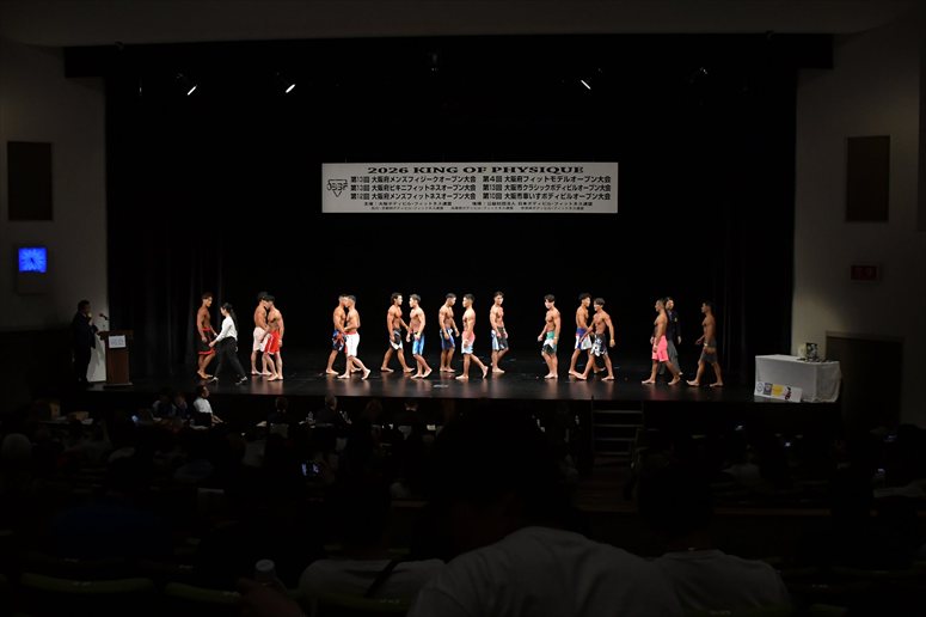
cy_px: 308
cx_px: 463
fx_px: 1080
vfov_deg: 31.9
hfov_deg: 46.4
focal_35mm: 42
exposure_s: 1/400
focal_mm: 28
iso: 3200
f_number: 5.6
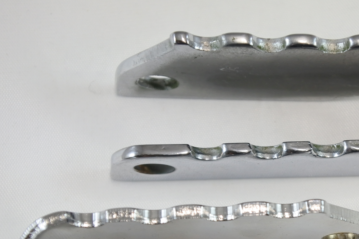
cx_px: 258
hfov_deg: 22.0
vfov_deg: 14.8
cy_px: 194
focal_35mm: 92
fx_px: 917
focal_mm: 20.6
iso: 400
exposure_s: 1/200
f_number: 4.8
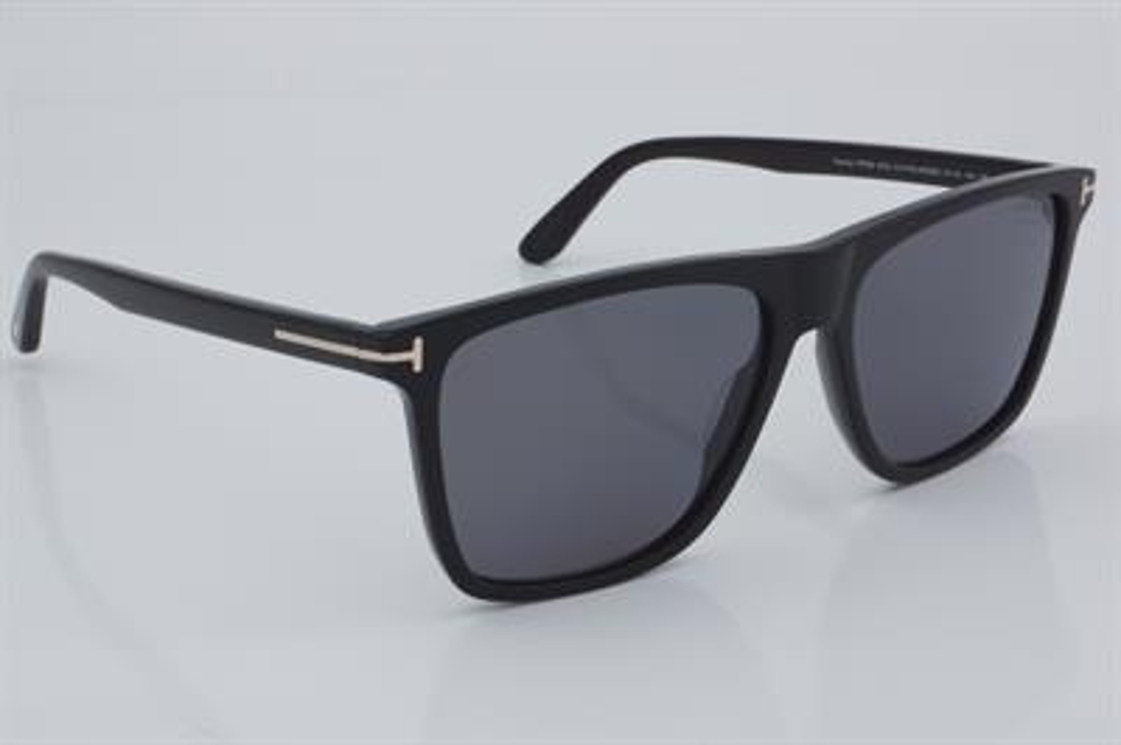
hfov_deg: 27.0
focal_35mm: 75
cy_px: 372
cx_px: 560
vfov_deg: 18.2
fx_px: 2333
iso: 100
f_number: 32
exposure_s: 1/4
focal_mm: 50
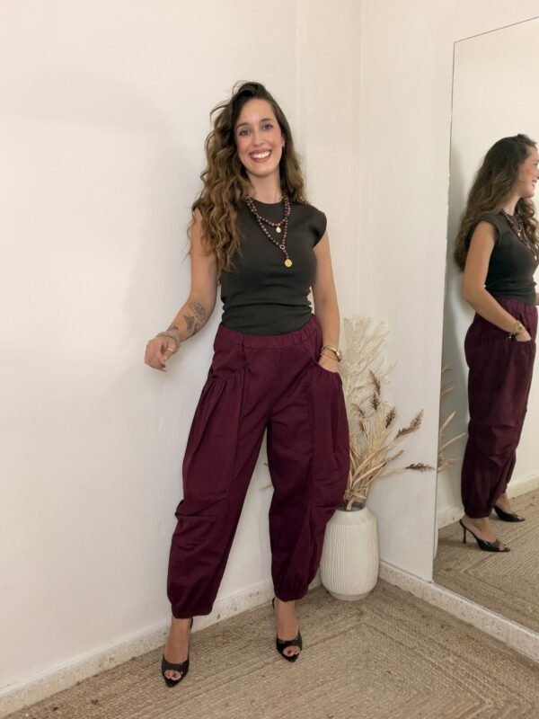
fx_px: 623
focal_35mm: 30
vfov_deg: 60.0
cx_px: 270
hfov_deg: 46.8
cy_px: 360
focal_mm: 2.71
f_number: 1.9
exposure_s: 1/60
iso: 160
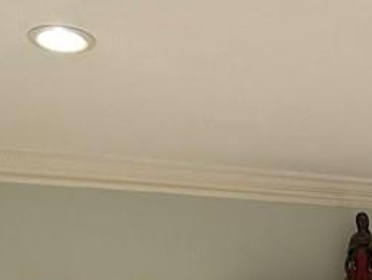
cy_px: 633
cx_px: 696
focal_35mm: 151
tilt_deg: -5.1
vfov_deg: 9.0
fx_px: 1624
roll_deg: -0.2
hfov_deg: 11.9
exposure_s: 1/60
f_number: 1.78
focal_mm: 6.76
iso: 160
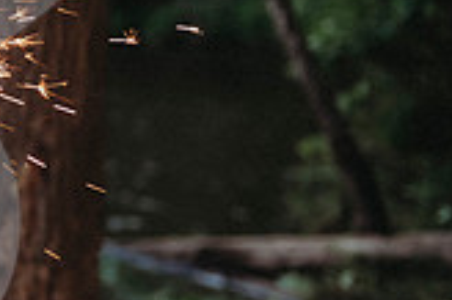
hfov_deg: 13.0
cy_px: 96
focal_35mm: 144
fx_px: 1806
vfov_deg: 9.5
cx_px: -334
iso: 400
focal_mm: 38
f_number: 2.8
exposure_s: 1/160
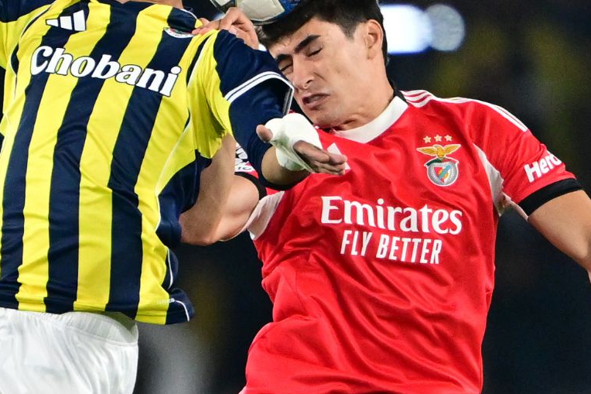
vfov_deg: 1.6
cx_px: 114
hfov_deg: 2.5
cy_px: 115
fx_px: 13753
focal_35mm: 838
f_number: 2.8
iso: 3200
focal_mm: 400
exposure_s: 1/3200
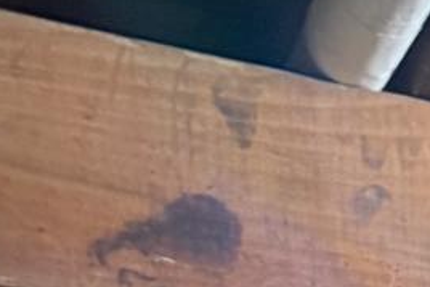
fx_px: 1709
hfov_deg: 12.4
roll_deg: -0.4
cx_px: 908
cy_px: 1212
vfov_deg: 6.9
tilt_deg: -8.2
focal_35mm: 143
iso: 250
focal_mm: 6.76
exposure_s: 1/60
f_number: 1.78
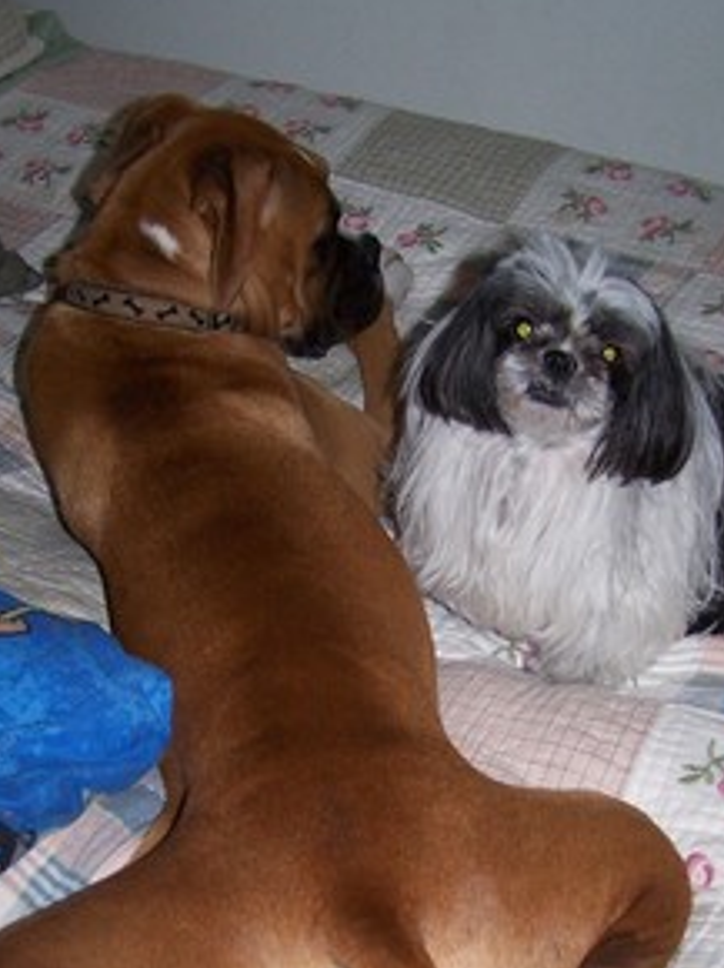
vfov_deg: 30.2
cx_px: 350
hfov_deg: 23.3
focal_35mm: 63
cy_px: 731
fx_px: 1759
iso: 140
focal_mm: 6.3
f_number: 2.8
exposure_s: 1/60
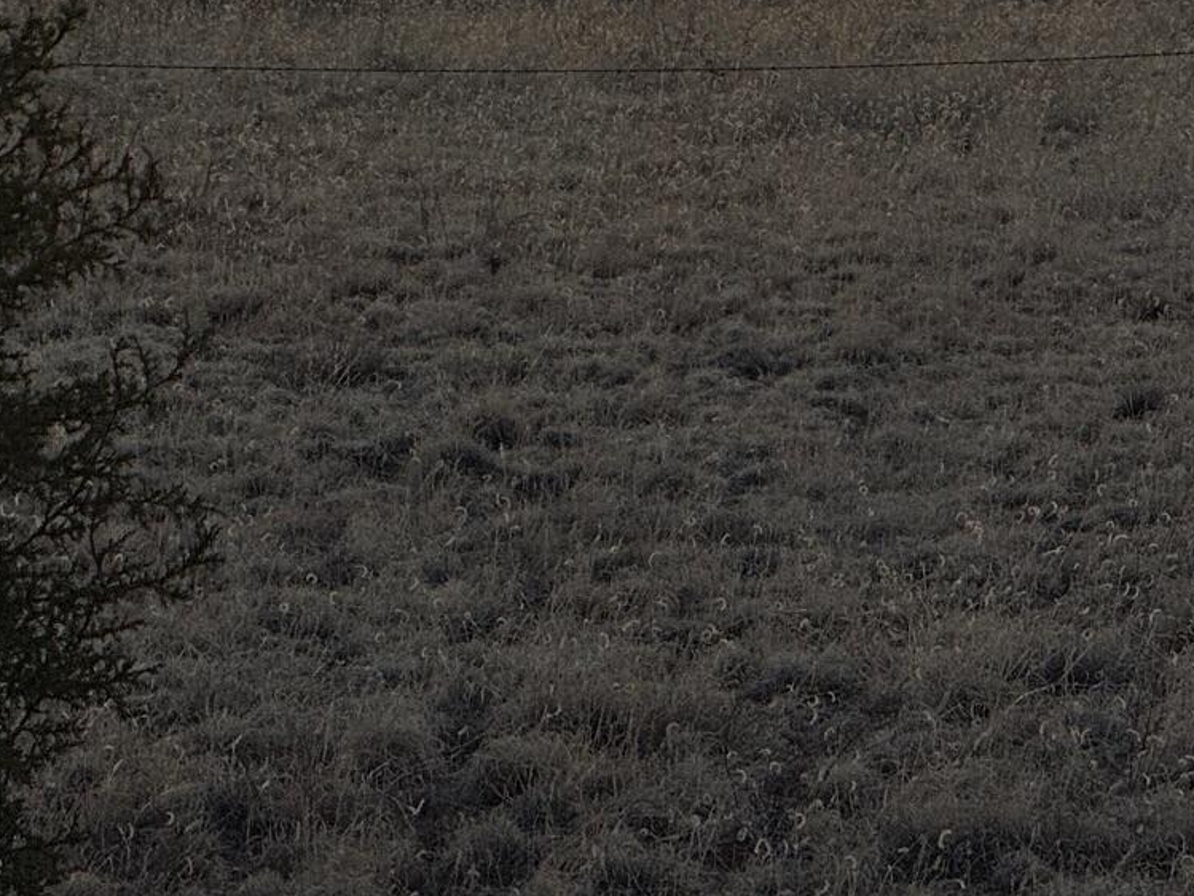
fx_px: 11315
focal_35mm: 328
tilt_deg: -1.6
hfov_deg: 6.0
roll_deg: +0.2
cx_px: 807
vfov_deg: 4.5
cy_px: -289
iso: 50
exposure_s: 1/586
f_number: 2.8
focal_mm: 15.66
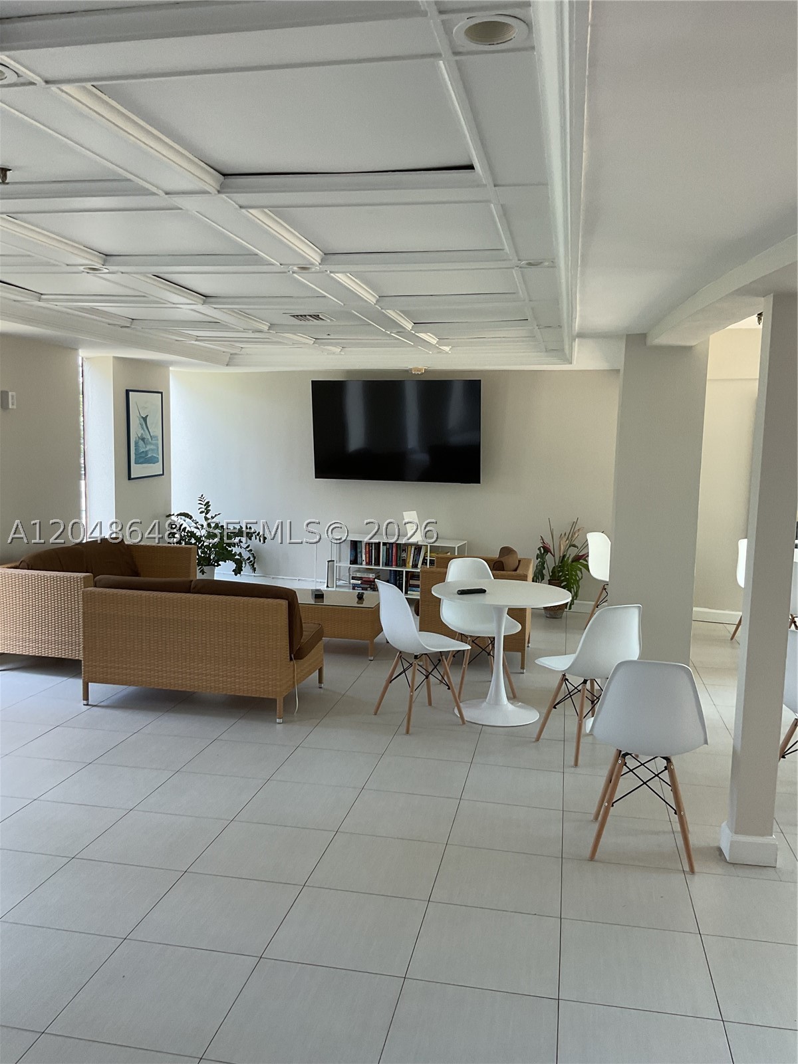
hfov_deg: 48.2
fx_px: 891
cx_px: 399
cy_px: 532
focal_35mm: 29
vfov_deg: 61.7
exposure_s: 1/60
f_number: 1.8
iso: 50
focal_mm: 3
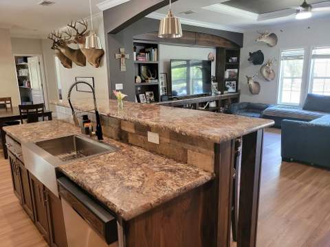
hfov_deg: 67.3
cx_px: 165
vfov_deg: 53.1
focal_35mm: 26
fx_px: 248
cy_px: 124
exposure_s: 1/40
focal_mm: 5.4
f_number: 1.8
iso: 400
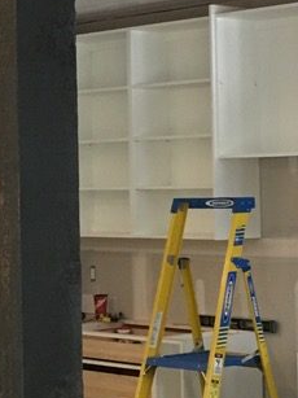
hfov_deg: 12.2
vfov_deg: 16.3
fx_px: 1390
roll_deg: +1.7
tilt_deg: +2.1
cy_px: 146
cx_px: 111
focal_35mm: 121
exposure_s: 1/30
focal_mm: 4.15
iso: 100
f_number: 2.2
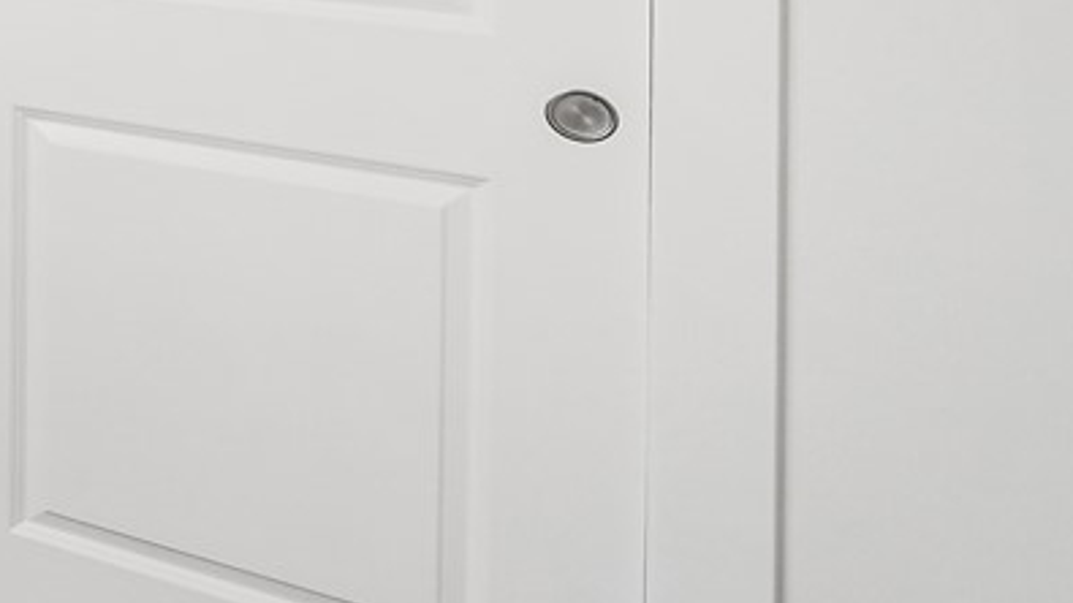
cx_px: -1103
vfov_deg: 19.4
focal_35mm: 54
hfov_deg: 19.1
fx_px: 1536
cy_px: -295
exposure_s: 1/60
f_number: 5
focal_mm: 12
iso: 400
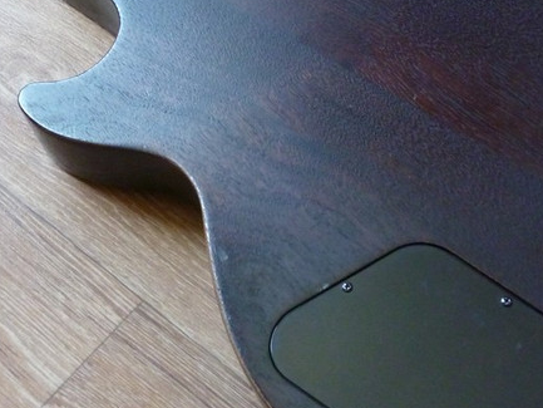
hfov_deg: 28.1
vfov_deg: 21.1
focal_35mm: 69
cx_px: 225
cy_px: 84
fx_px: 1083
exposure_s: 1/25
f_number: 3.1
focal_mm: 5
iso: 400
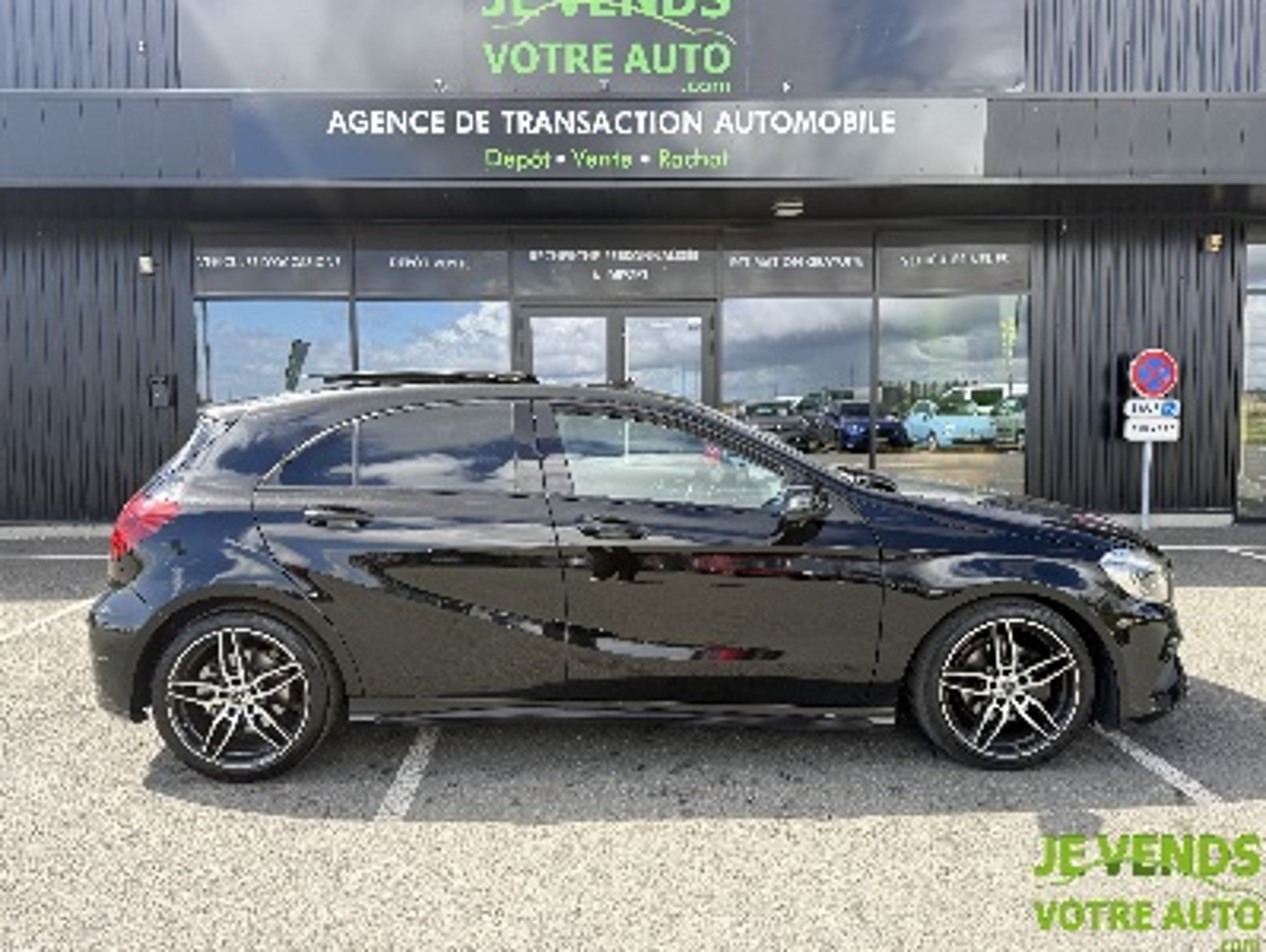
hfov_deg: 69.3
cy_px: 460
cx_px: 619
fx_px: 915
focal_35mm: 25
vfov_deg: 54.9
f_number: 1.78
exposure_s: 1/878
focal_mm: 6.76
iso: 80
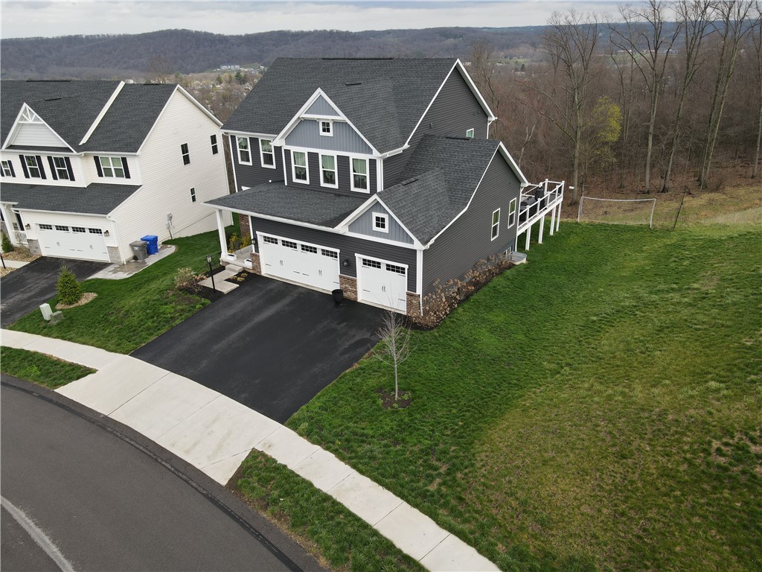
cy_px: 286
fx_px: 528
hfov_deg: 71.6
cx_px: 381
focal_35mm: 24
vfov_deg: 56.8
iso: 100
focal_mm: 4.5
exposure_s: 1/240
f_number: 2.8
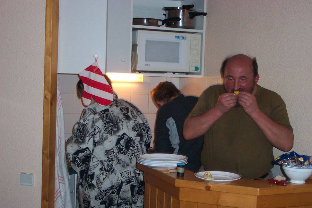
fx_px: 546
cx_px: 156
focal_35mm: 63
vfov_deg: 21.6
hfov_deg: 31.9
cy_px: 104
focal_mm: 13.3
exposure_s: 1/45
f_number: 3.4
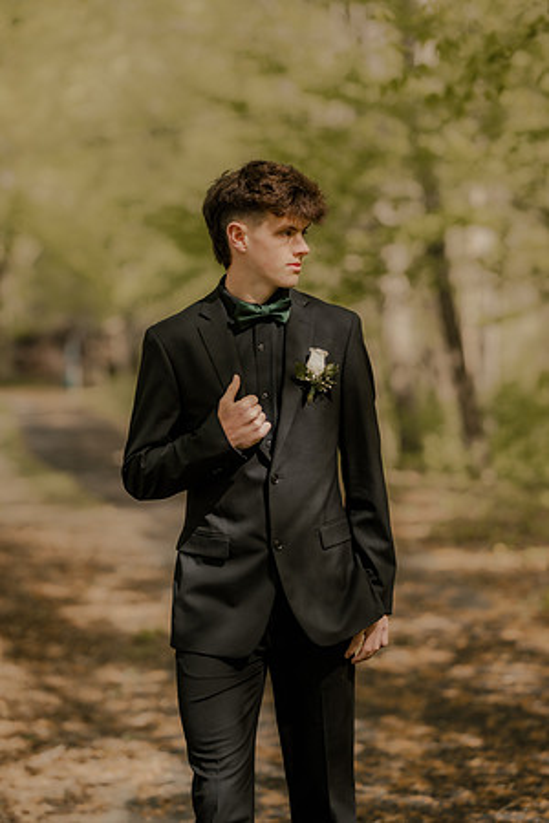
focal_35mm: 85
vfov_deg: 23.9
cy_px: 412
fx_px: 1944
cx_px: 274
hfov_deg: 16.1
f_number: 2
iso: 100
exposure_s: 1/640
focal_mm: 85
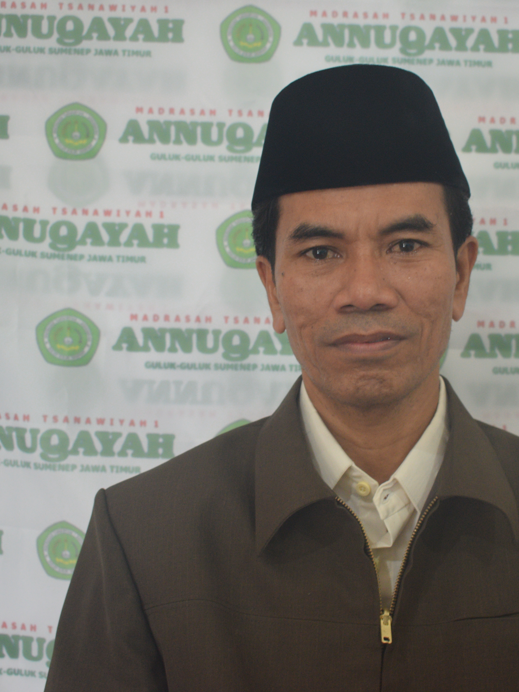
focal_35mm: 55
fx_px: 1094
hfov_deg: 26.6
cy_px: 343
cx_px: 341
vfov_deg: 35.1
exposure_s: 1/20
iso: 640
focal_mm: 25
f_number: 4.5
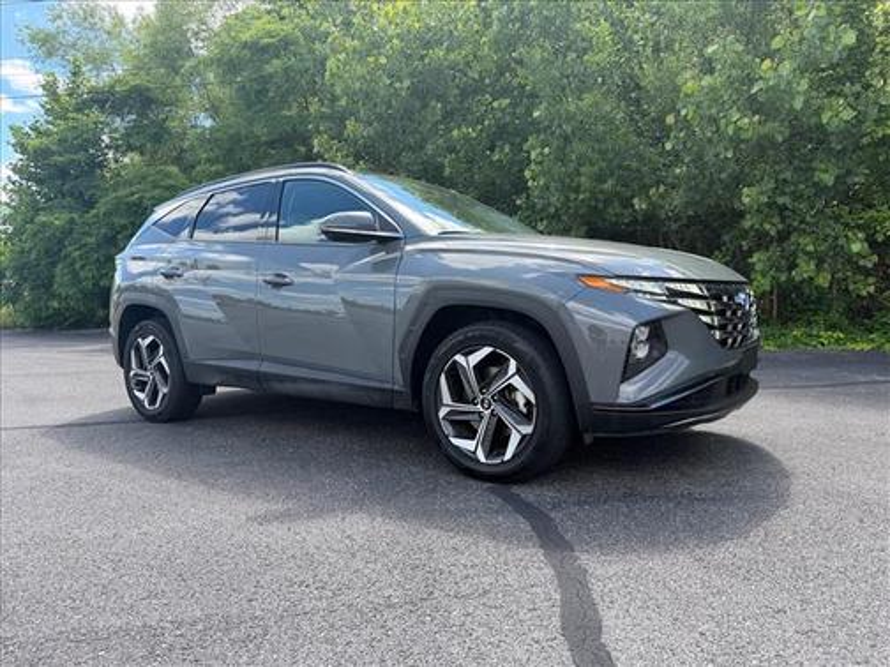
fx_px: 617
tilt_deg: -6.2
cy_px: 334
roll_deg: +0.7
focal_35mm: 24
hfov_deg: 71.6
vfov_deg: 56.8
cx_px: 445
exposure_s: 1/1174
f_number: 1.78
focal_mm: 6.76
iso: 100
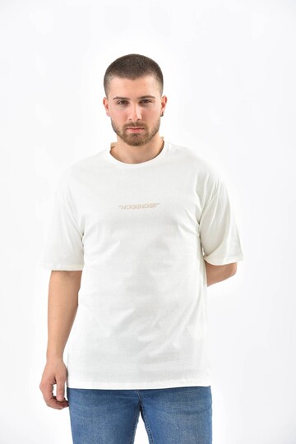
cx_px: 148
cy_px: 222
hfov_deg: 12.2
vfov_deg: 18.3
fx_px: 1381
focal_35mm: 112
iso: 100
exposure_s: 1/160
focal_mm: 112
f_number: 7.1
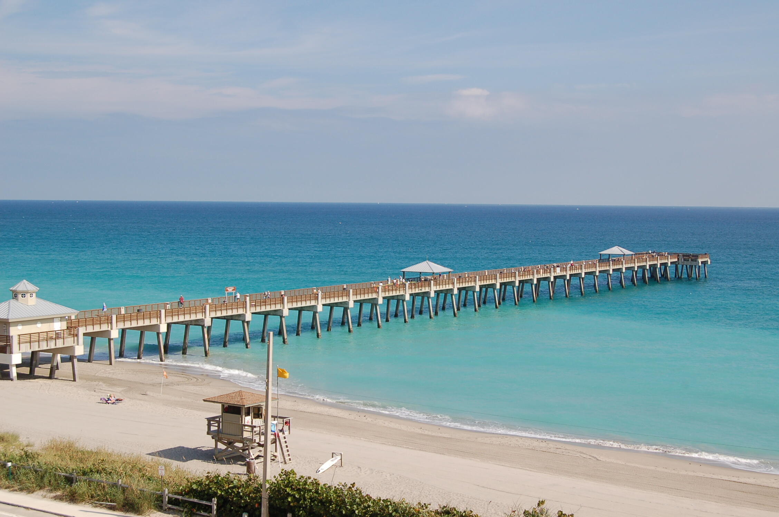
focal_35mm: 57
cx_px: 390
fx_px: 1231
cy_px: 258
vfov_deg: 23.7
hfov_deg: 35.1
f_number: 10
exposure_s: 1/400
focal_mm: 38
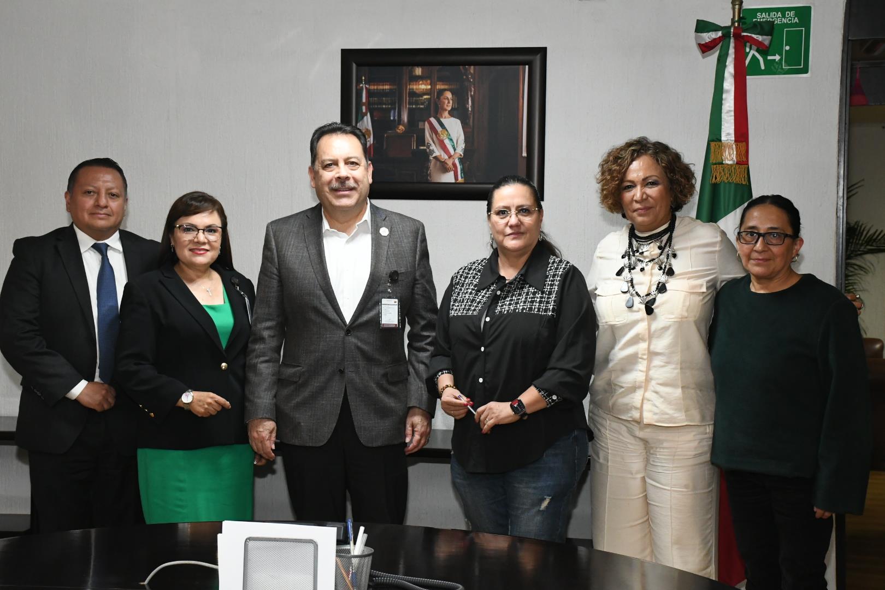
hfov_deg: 31.9
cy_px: 295
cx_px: 442
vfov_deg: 21.6
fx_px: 1549
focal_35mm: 63
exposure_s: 1/125
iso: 3200
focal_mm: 42
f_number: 7.1
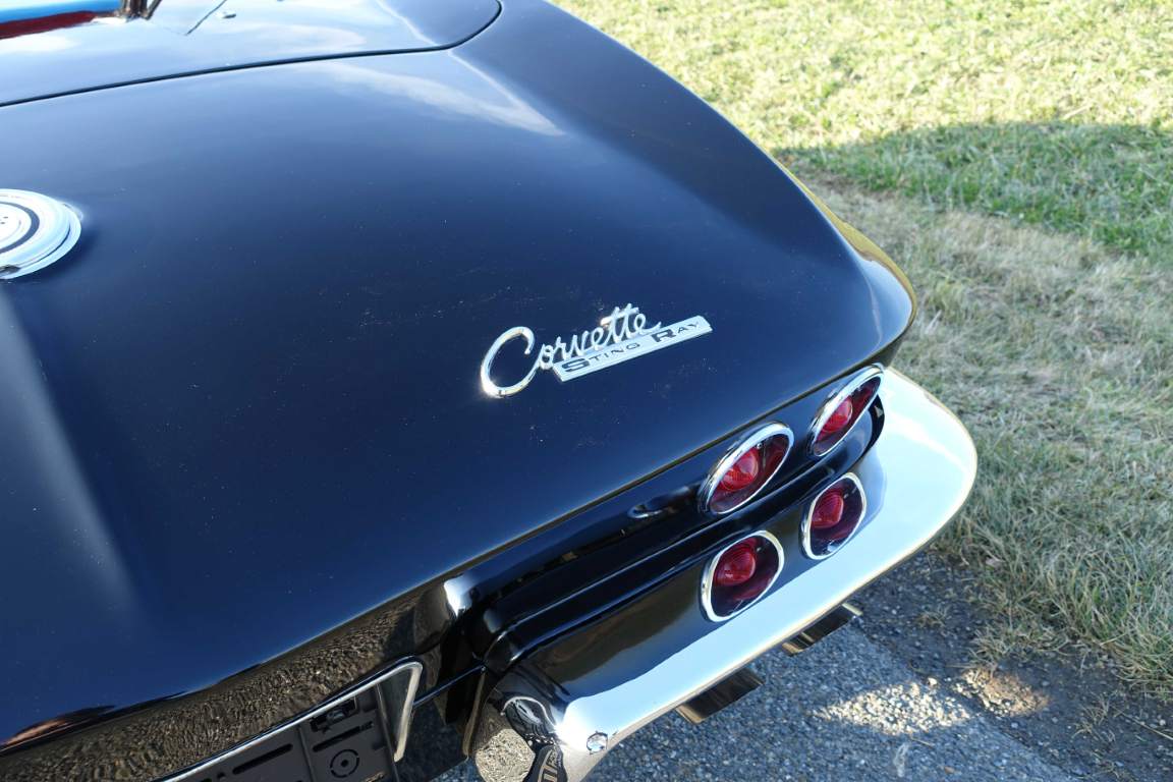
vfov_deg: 35.1
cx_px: 586
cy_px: 391
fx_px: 1238
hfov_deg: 50.7
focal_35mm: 38
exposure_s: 1/80
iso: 125
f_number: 4
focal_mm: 13.92
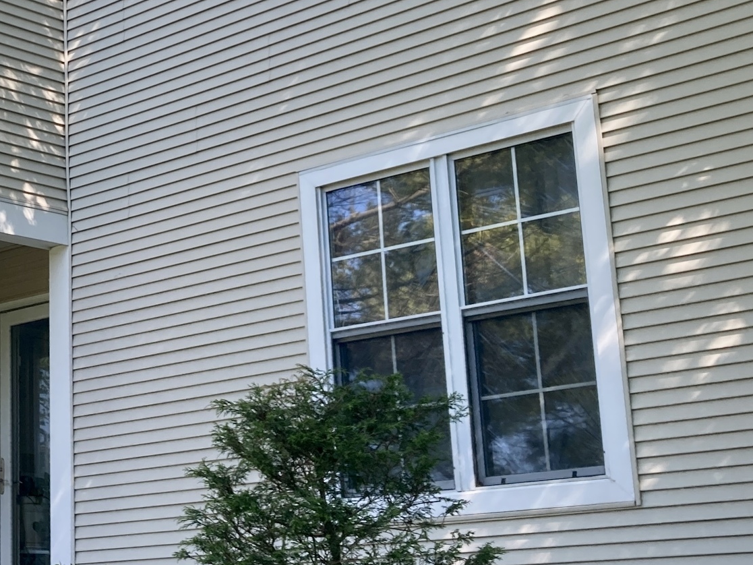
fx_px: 1675
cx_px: 65
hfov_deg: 24.6
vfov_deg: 19.1
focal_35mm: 77
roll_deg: -0.8
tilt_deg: +15.8
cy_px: 167
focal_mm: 3.99
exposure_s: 1/228
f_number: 1.8
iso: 20
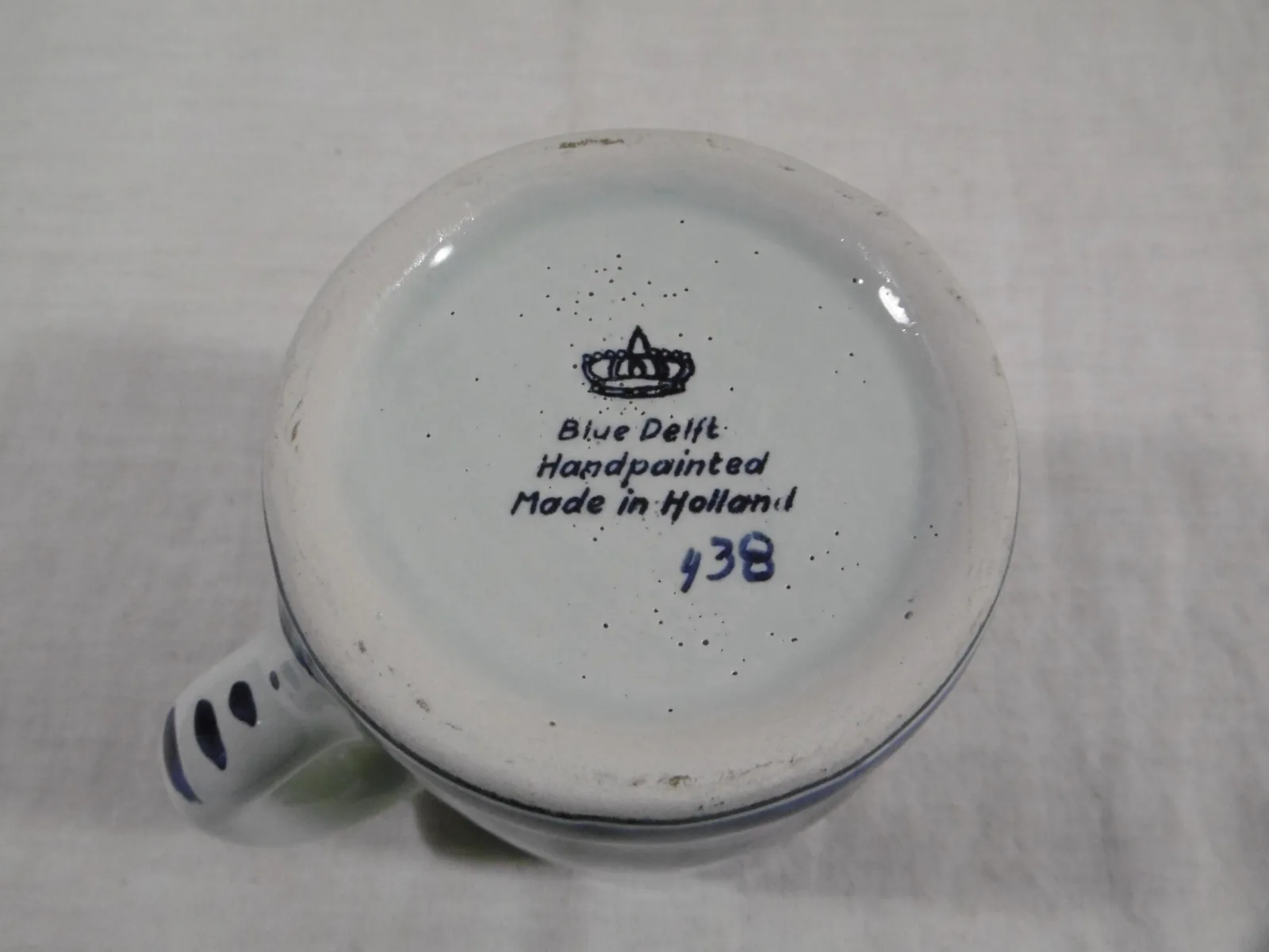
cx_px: 634
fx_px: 1173
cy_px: 476
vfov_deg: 44.2
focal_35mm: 32
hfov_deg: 56.8
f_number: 3.5
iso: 320
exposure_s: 1/60
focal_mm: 5.8
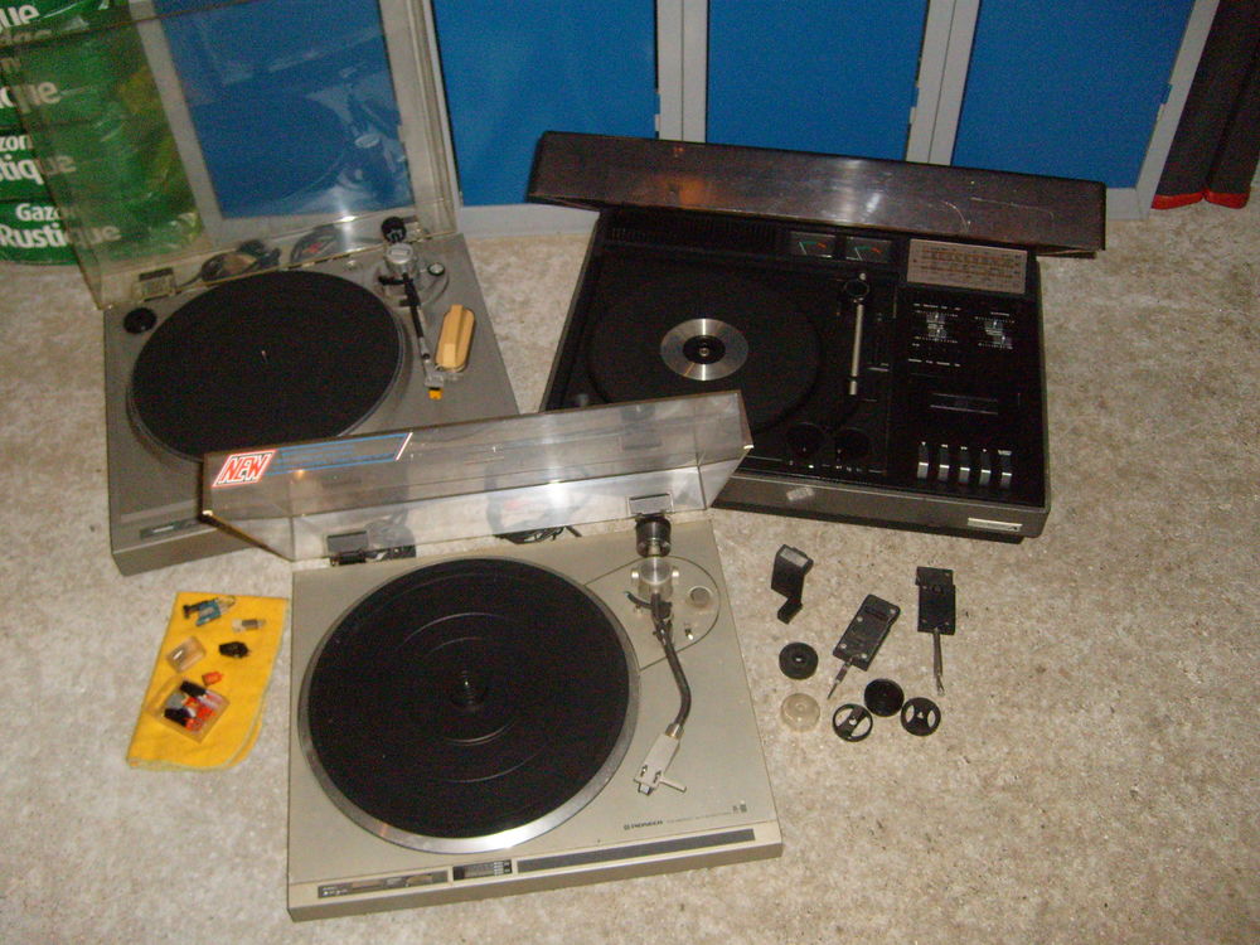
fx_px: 1274
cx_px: 630
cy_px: 472
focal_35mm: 35
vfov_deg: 40.7
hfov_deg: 52.6
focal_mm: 5.8
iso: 400
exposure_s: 1/45
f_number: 2.8
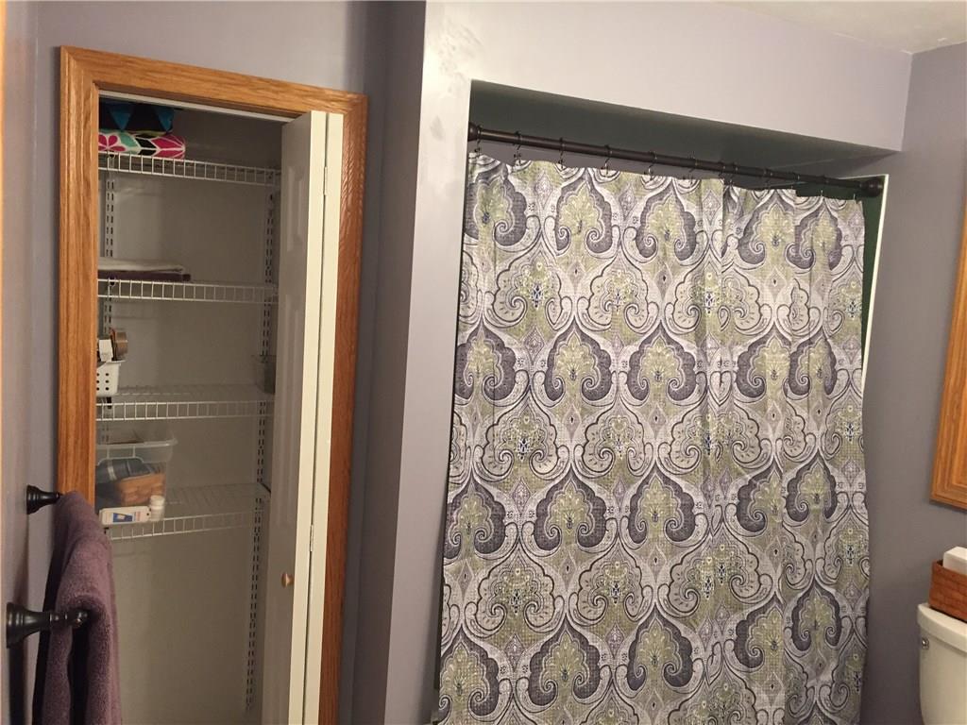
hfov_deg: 61.7
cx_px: 484
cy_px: 362
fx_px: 810
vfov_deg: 48.2
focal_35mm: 29
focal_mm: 4.15
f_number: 2.2
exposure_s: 1/30
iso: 125
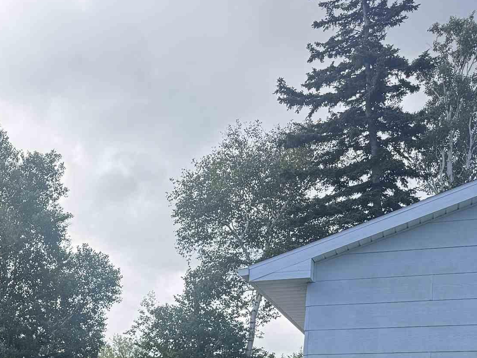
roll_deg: -1.6
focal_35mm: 67
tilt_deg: -0.4
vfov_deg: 20.2
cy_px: 460
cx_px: -81
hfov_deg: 26.1
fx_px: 923
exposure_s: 1/1238
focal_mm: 6.76
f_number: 1.78
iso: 80
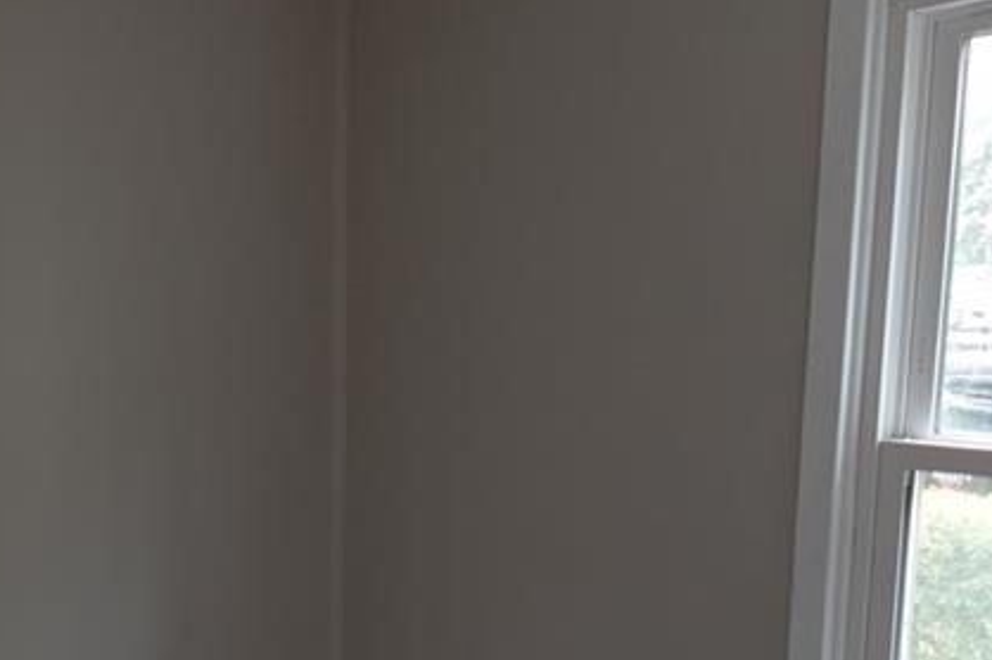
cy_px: 558
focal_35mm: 49
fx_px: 1349
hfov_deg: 38.4
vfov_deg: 26.8
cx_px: 157
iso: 250
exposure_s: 1/80
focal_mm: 7.6
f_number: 2
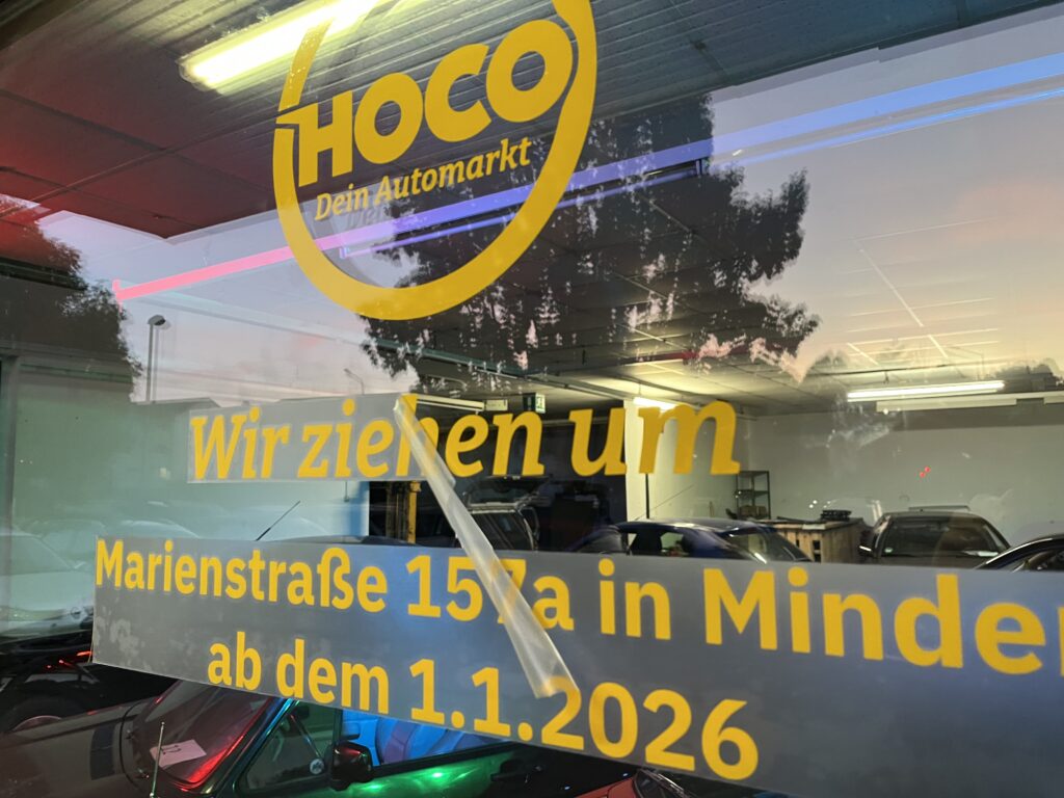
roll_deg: +1.6
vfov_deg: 53.1
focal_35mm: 26
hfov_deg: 67.3
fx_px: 799
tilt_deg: +4.5
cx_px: 532
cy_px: 399
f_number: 1.6
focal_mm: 5.1
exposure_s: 1/59
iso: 320
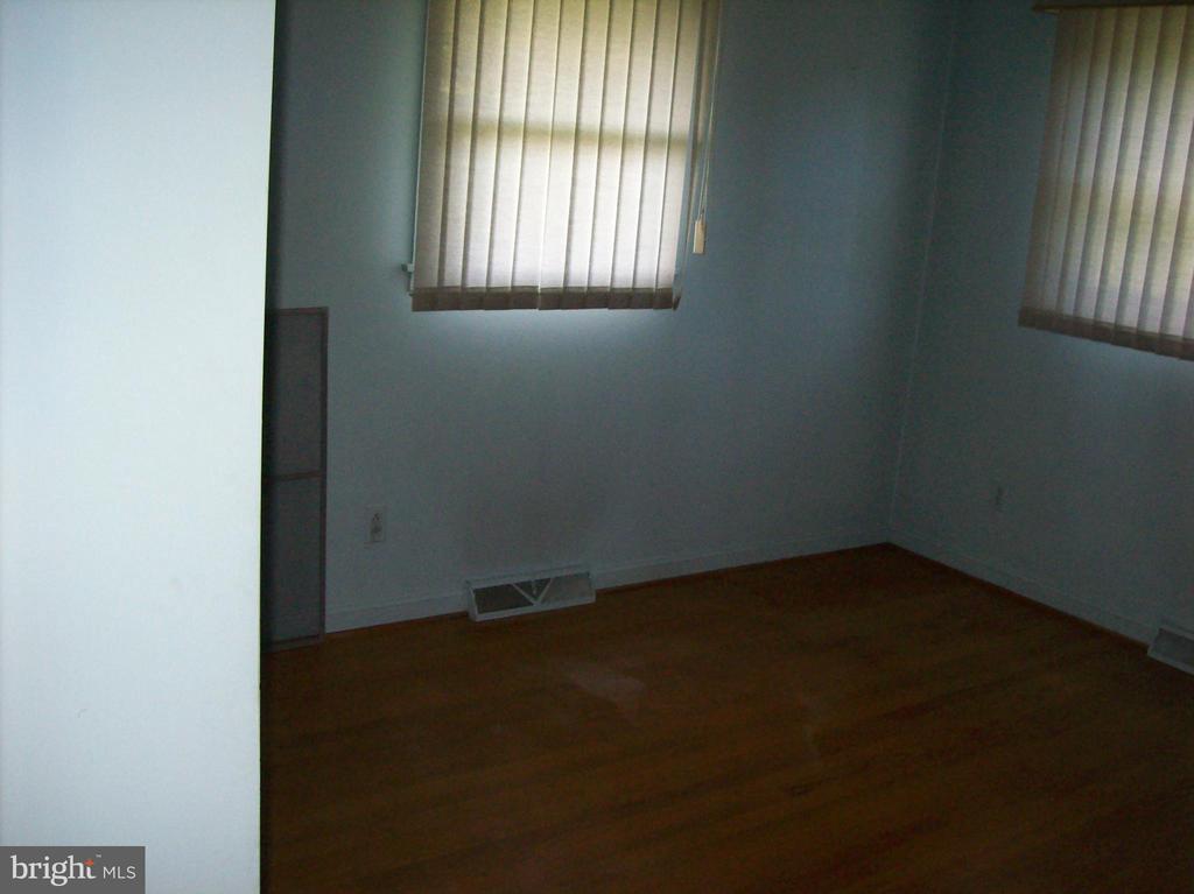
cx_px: 597
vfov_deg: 39.6
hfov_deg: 51.4
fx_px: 1241
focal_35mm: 36
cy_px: 447
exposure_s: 1/64
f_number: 2.7
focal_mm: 6
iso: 200
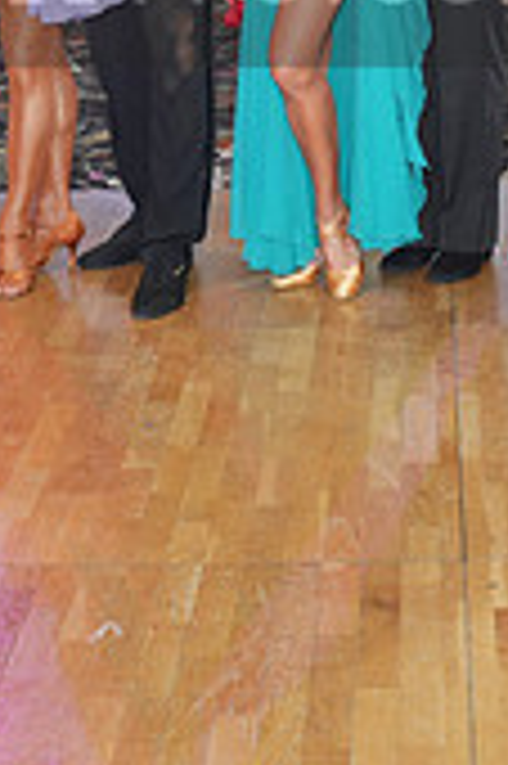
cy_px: -52
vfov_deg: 19.8
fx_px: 2100
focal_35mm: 99
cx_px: 346
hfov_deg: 13.8
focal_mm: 29
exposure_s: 1/200
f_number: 5.6
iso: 640
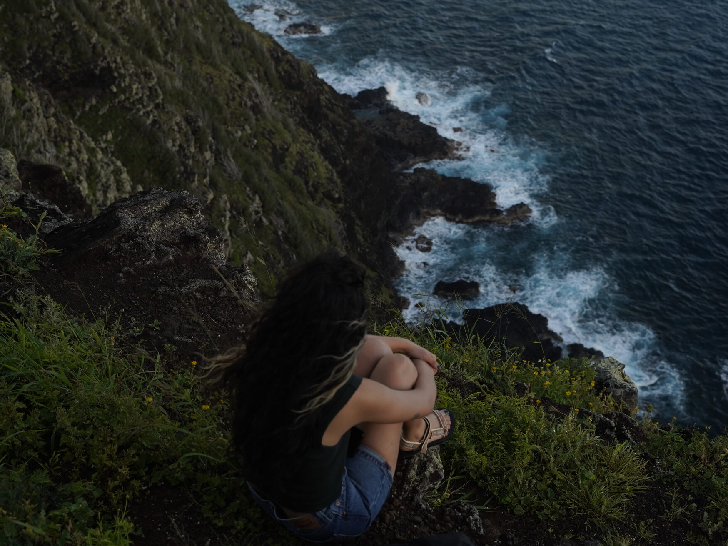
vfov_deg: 26.6
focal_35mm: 55
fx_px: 1157
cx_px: 342
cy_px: 271
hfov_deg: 34.9
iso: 800
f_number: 5
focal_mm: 50
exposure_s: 1/100
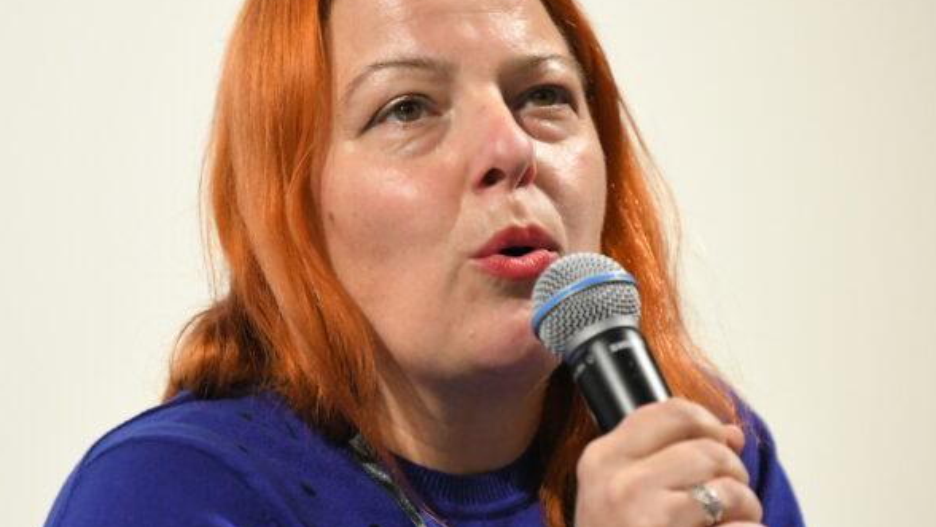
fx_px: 9061
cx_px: 514
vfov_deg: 3.3
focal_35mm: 365
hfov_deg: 5.9
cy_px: 278
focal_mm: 200
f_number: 3.2
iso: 6400
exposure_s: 1/200
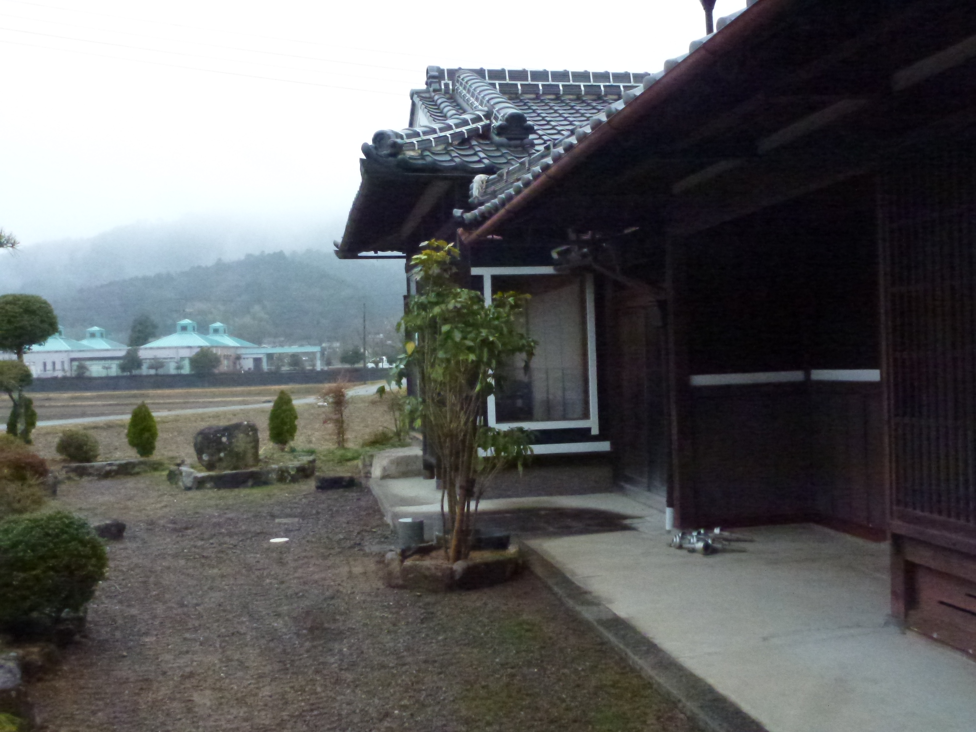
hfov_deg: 51.4
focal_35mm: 36
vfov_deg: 39.7
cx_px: 488
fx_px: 1015
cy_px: 366
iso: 1600
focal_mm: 6.4
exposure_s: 1/80
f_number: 3.7
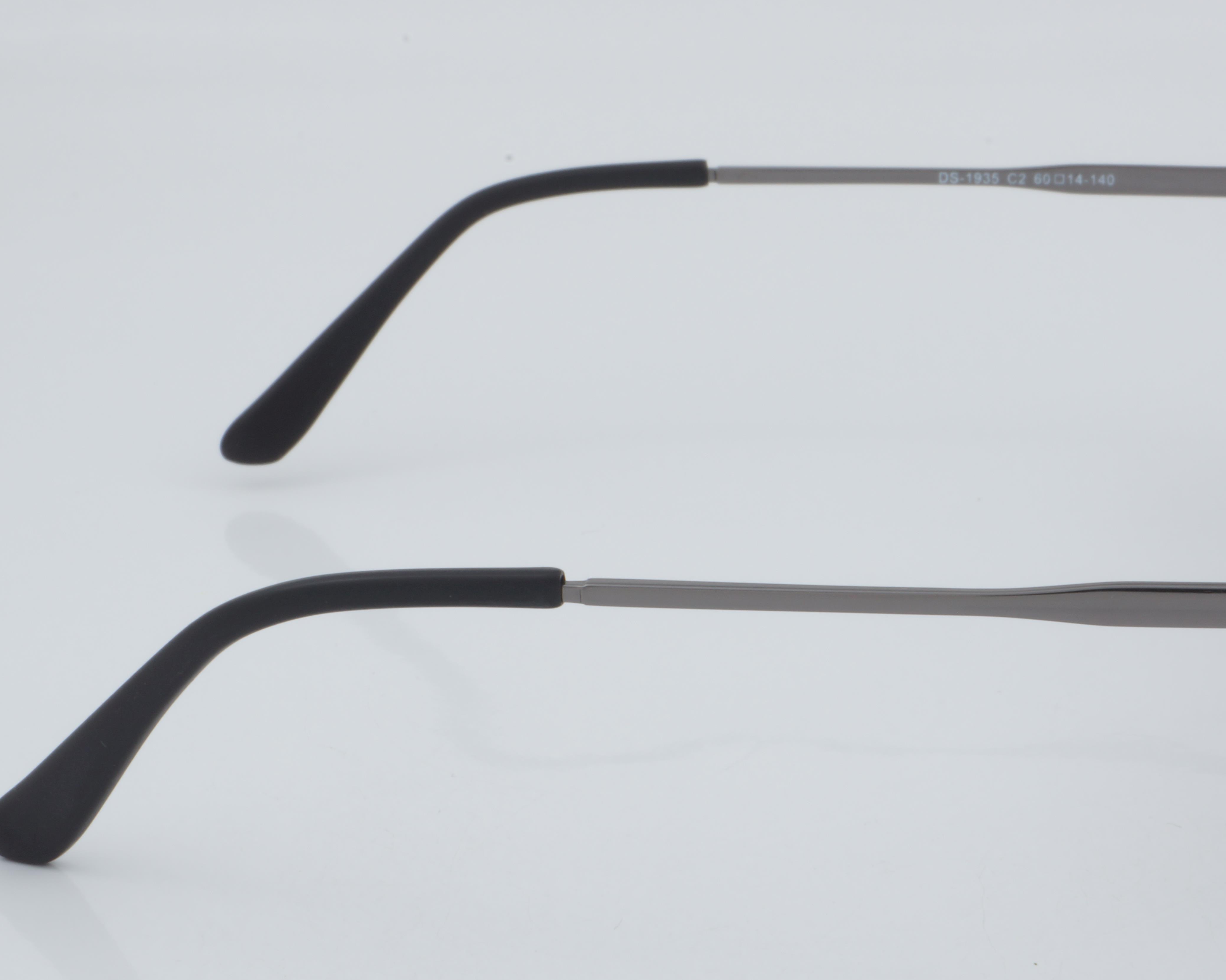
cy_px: 491
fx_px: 3701
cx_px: 836
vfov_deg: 15.1
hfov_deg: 18.7
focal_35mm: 102
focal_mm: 50
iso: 100
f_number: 32
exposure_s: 1/3
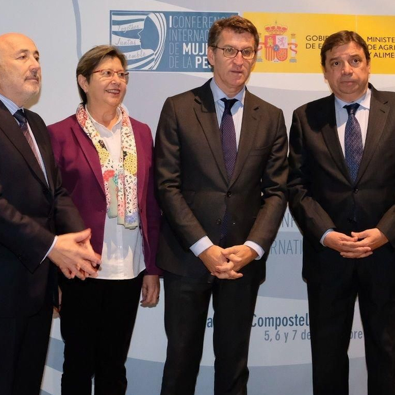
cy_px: 138
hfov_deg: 24.3
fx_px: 917
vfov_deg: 24.2
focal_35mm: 71
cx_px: 182
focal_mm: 24.2
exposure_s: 1/80
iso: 3200
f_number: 3.6
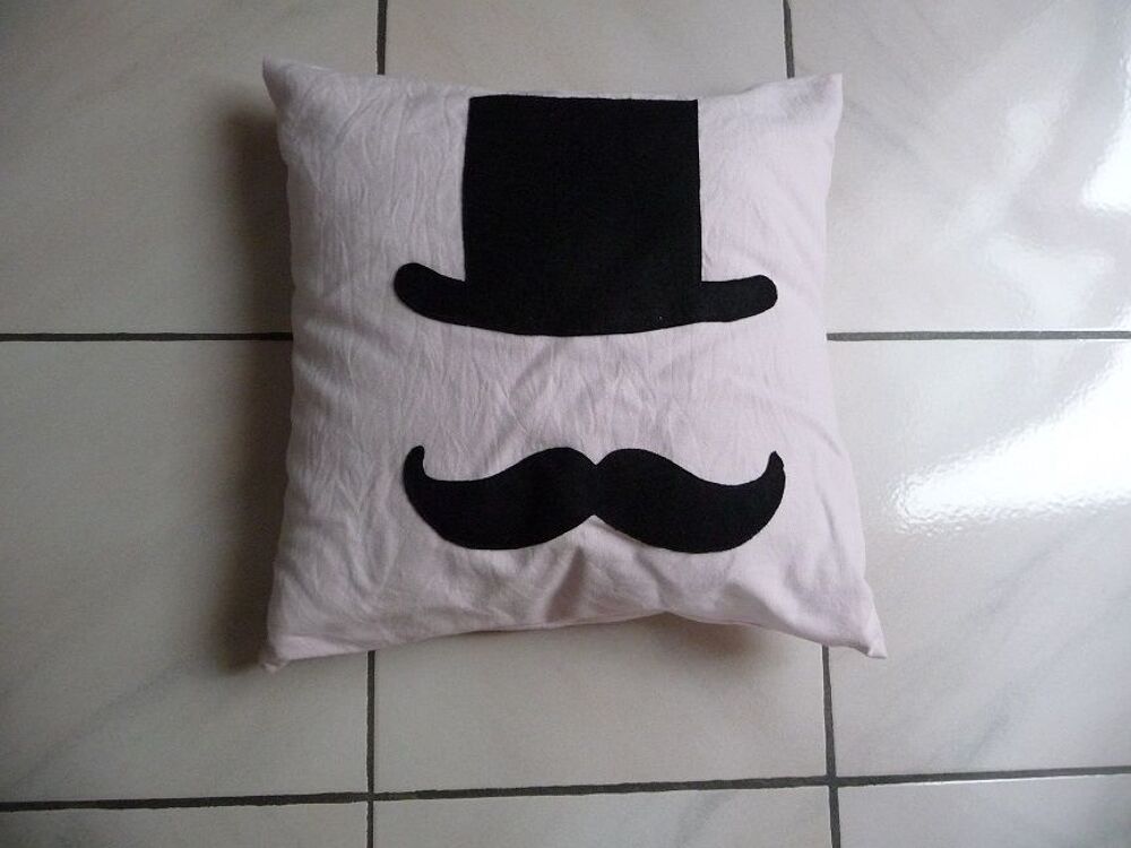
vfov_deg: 49.7
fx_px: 915
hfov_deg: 63.4
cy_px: 424
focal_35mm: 28
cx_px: 566
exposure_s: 1/13
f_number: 3.3
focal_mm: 4.7
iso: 400
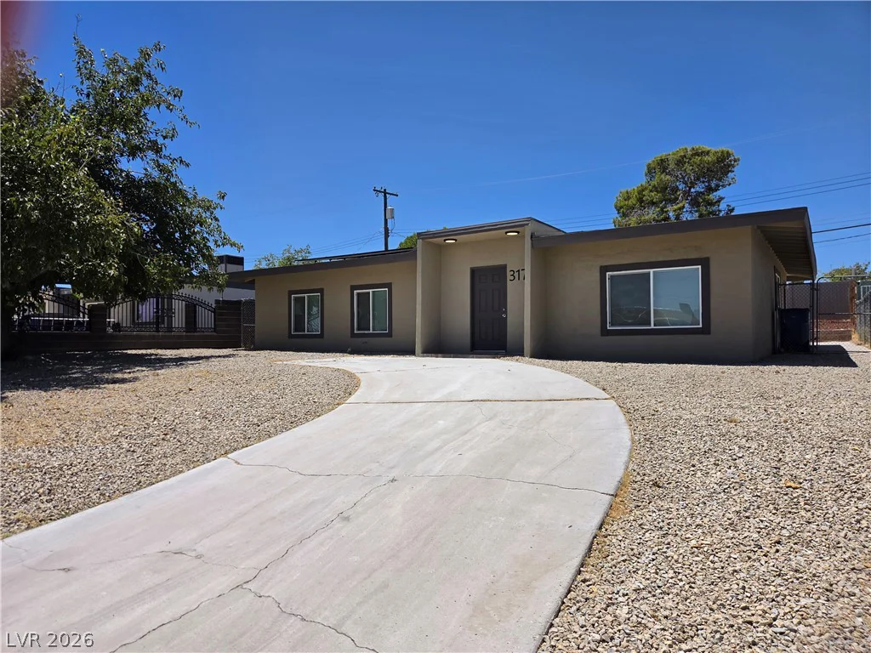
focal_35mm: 23
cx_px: 436
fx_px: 579
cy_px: 326
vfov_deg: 58.9
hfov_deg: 73.9
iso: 80
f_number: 1.8
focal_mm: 5.4
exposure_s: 1/6743
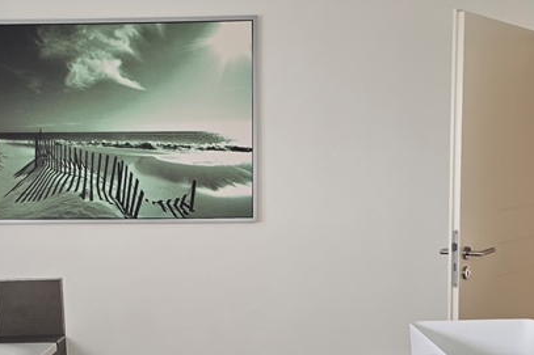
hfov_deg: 41.7
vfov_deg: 28.2
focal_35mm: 47
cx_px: 203
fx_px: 697
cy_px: 266
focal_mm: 6.3
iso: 100
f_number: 1.7
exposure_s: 1/180
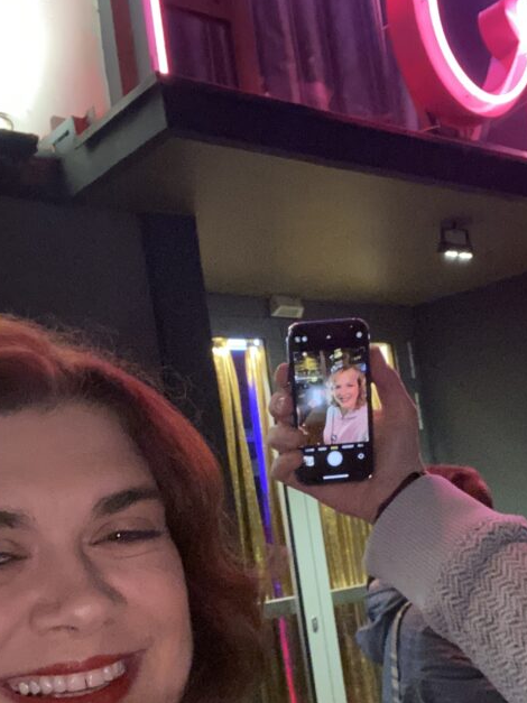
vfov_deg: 38.1
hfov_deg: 29.6
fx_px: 995
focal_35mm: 49
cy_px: 507
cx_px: 307
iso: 800
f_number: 2.2
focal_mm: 2.71
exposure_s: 1/18
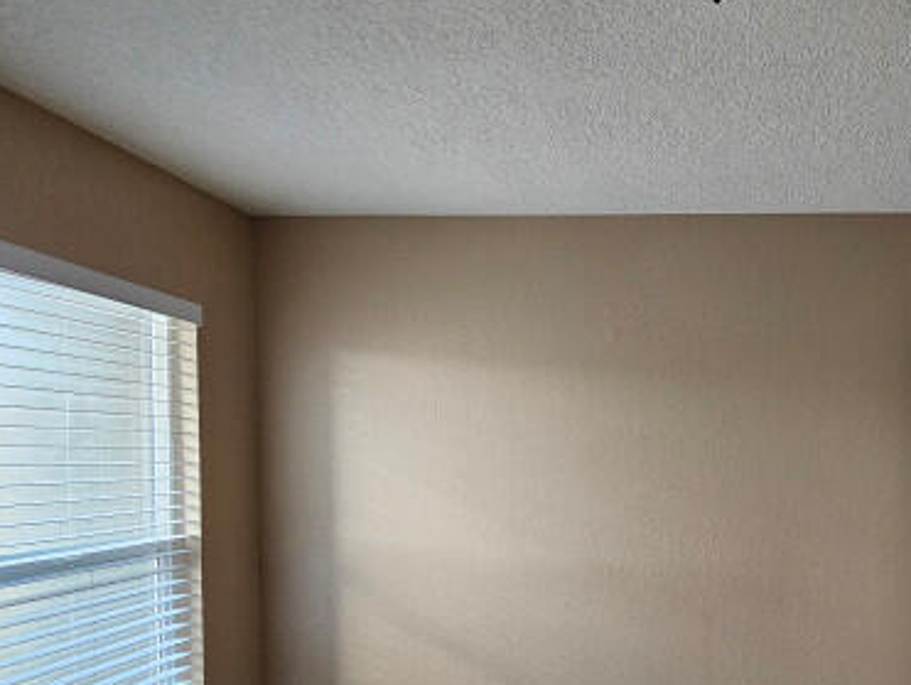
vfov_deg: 48.8
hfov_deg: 59.4
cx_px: 702
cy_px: 469
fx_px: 738
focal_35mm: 28
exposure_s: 1/60
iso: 400
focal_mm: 2.2
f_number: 2.2
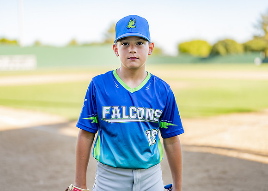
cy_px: 93
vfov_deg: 26.1
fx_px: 413
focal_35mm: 54
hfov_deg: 35.9
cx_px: 137
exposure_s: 1/1600
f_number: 1.2
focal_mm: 50
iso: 100
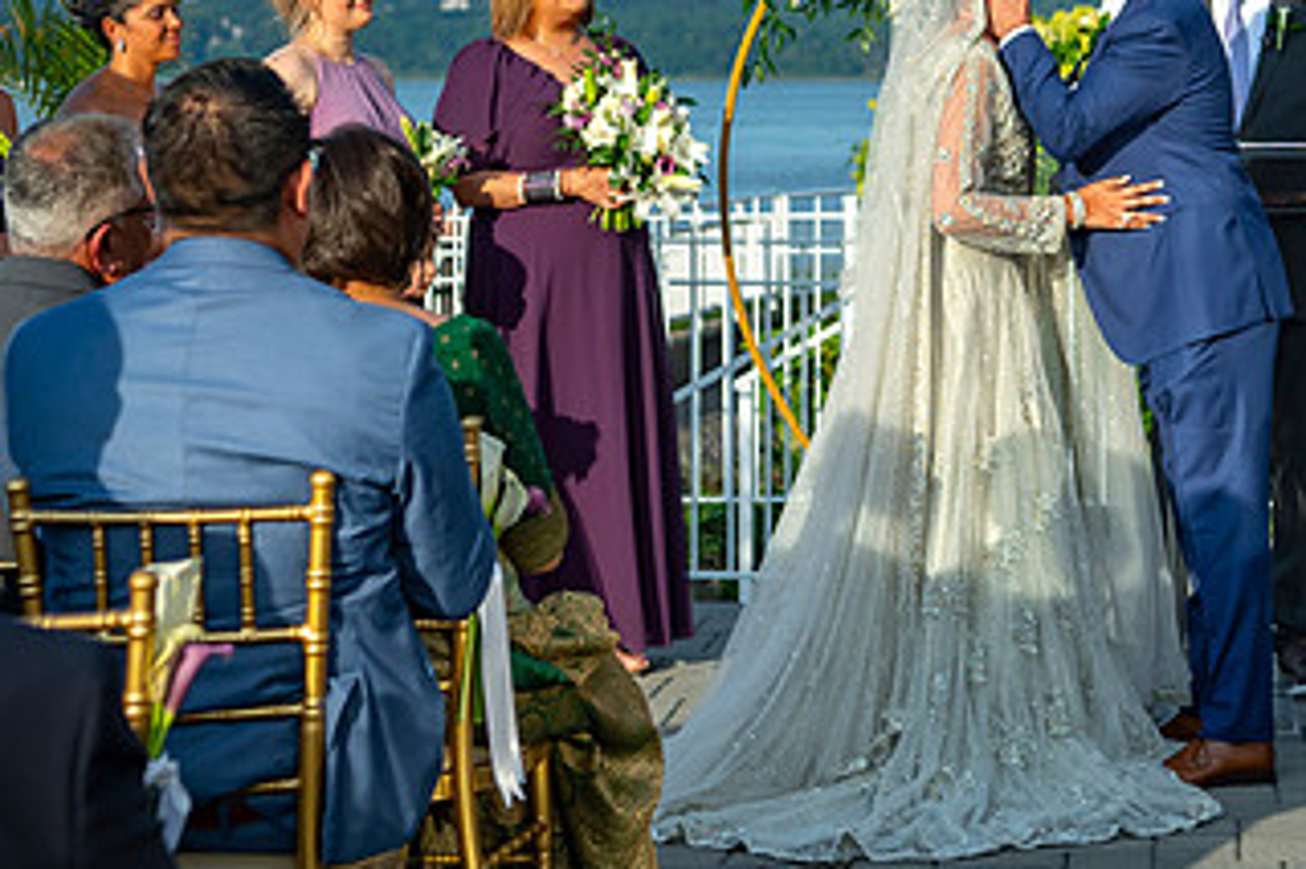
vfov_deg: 12.5
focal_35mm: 109
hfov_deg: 18.7
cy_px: 207
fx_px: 3952
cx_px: 958
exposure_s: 1/8000
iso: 800
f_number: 4
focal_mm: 55
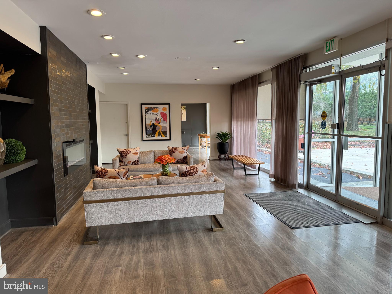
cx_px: 196
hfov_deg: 71.6
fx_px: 272
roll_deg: +0.7
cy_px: 147
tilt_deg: -5.4
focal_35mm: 24
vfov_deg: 56.8
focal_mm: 6.76
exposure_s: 1/120
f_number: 1.78
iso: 100
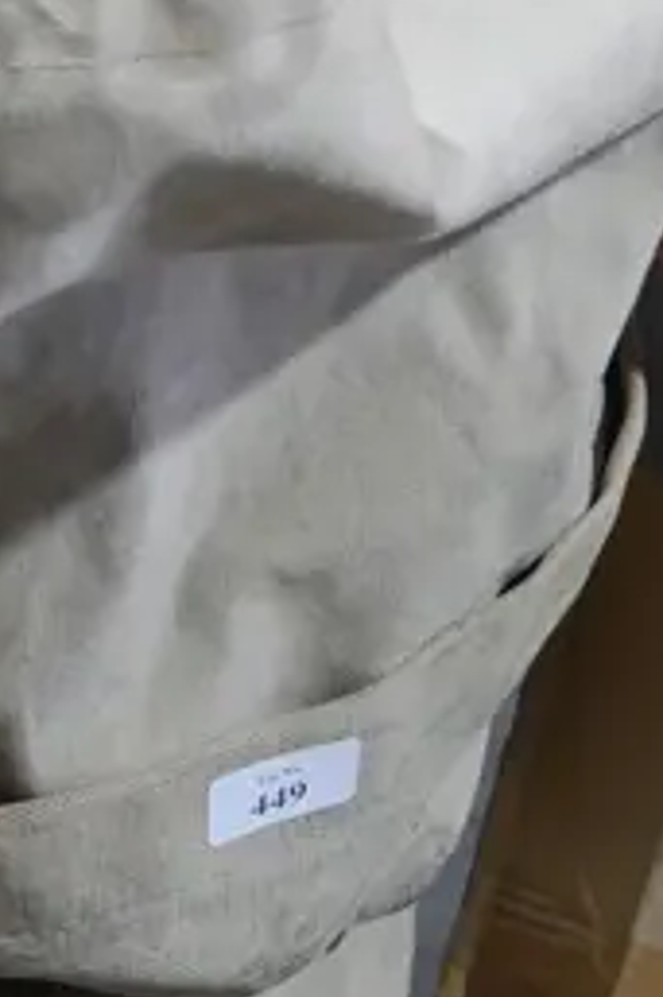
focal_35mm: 166
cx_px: -355
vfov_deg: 12.3
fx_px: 4592
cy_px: 807
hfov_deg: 8.1
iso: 800
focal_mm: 20
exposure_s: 1/60
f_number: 4.4
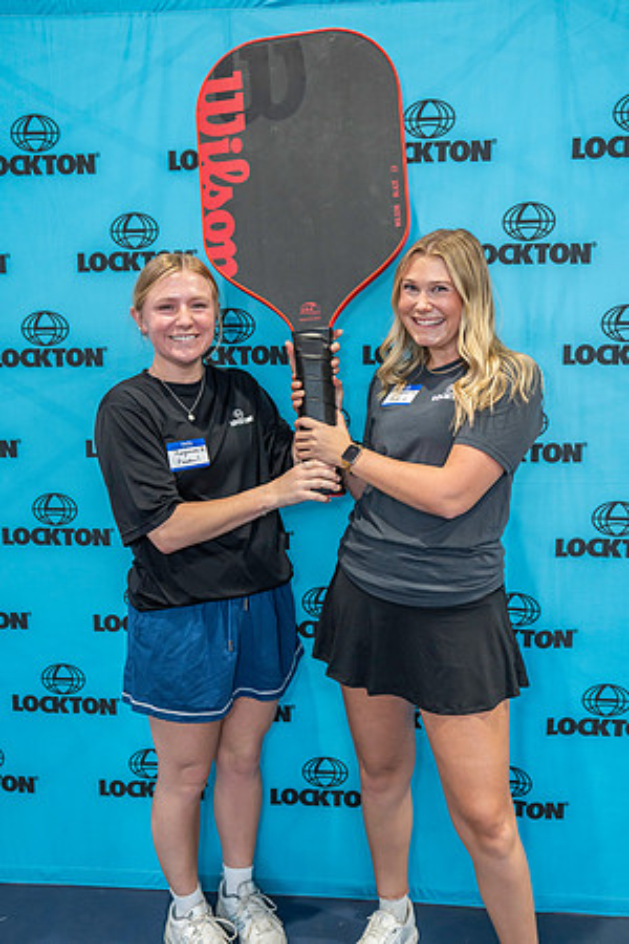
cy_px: 472
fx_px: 839
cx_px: 314
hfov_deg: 41.1
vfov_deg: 58.7
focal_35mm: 32
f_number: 4
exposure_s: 1/160
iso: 2000
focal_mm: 32
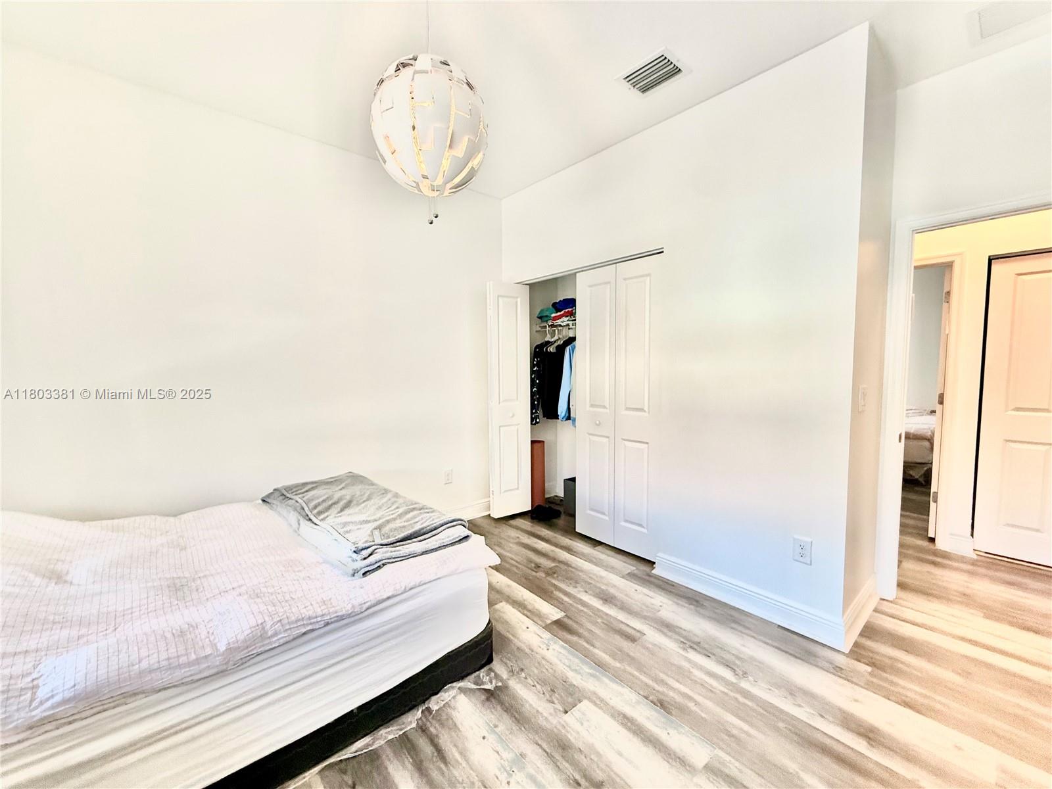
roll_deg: +0.3
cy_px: 394
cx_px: 526
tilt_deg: -4.0
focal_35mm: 14
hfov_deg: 102.1
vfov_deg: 85.7
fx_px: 425
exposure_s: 1/120
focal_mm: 2.22
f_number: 2.2
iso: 320
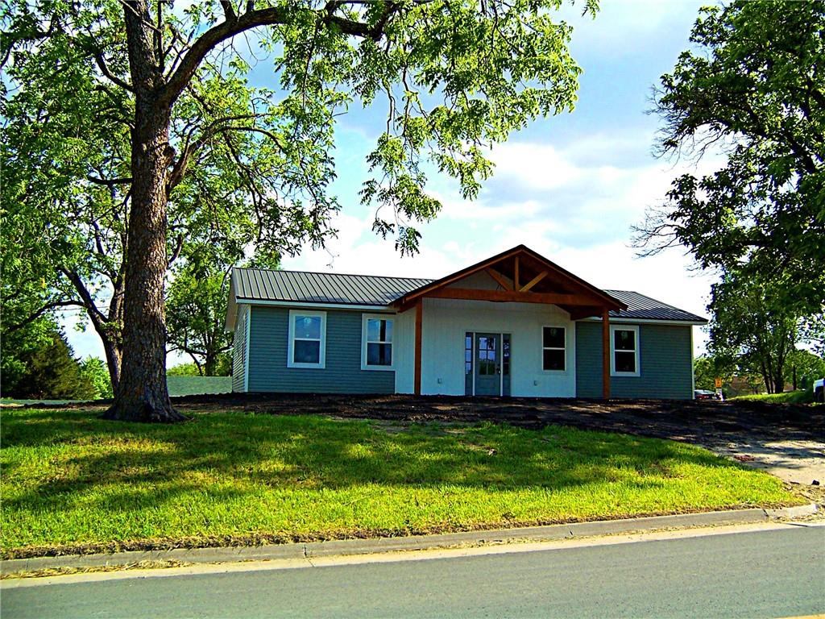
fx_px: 786
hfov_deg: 55.4
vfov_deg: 42.9
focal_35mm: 33
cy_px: 310
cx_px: 412
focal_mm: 5.5
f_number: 3.4
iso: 80
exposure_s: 1/750
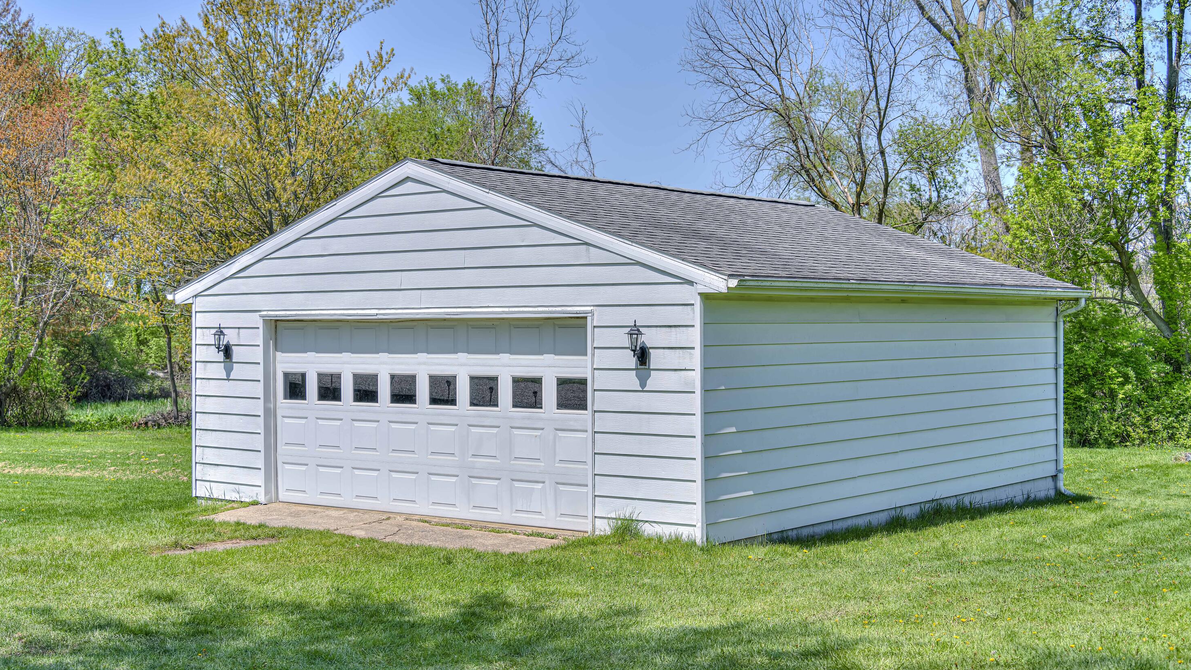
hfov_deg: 44.6
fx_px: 1453
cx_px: 591
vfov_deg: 26.0
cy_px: 302
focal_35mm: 46
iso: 100
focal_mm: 43
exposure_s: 1/1250
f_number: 4.5
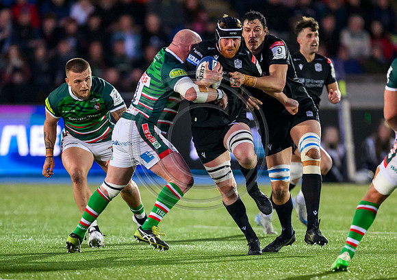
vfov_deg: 2.3
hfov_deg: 3.3
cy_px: 207
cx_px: 211
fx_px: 6895
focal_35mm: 614
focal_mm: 400
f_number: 2.8
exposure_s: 1/1250
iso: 6400
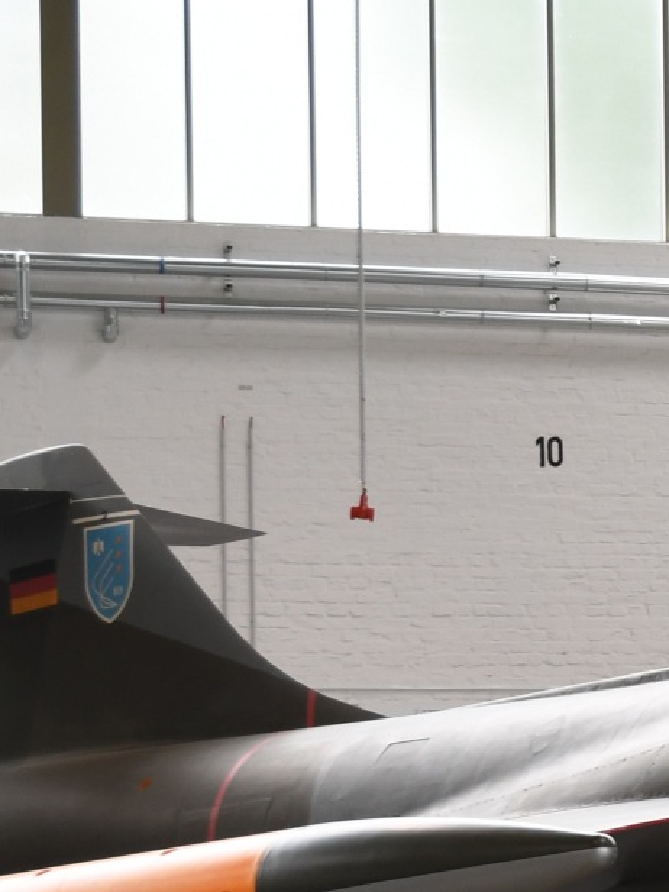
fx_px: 3762
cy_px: 791
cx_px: 1341
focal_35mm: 146
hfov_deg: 9.5
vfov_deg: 13.4
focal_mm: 26
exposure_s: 1/100
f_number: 5
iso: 400
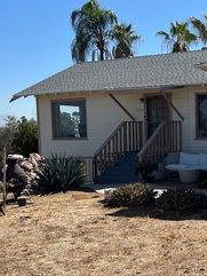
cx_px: 232
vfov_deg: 35.3
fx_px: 430
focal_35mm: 54
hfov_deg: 25.0
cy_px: 176
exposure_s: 1/3077
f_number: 1.5
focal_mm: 5.7
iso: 50
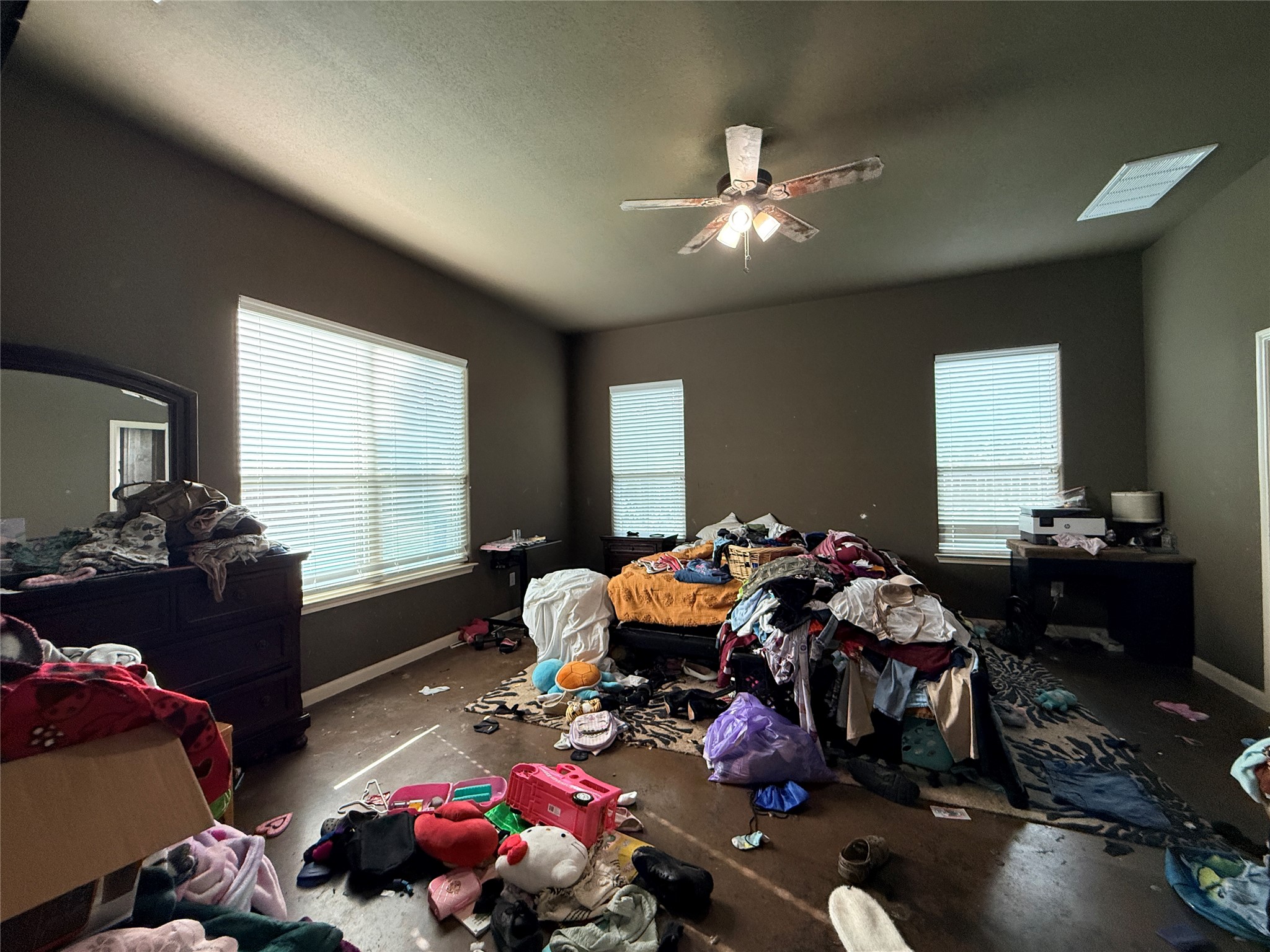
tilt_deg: +0.4
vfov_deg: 85.7
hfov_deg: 102.1
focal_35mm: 14
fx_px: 514
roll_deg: +1.0
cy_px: 476
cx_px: 635
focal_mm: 2.22
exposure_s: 1/120
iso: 320
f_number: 2.2
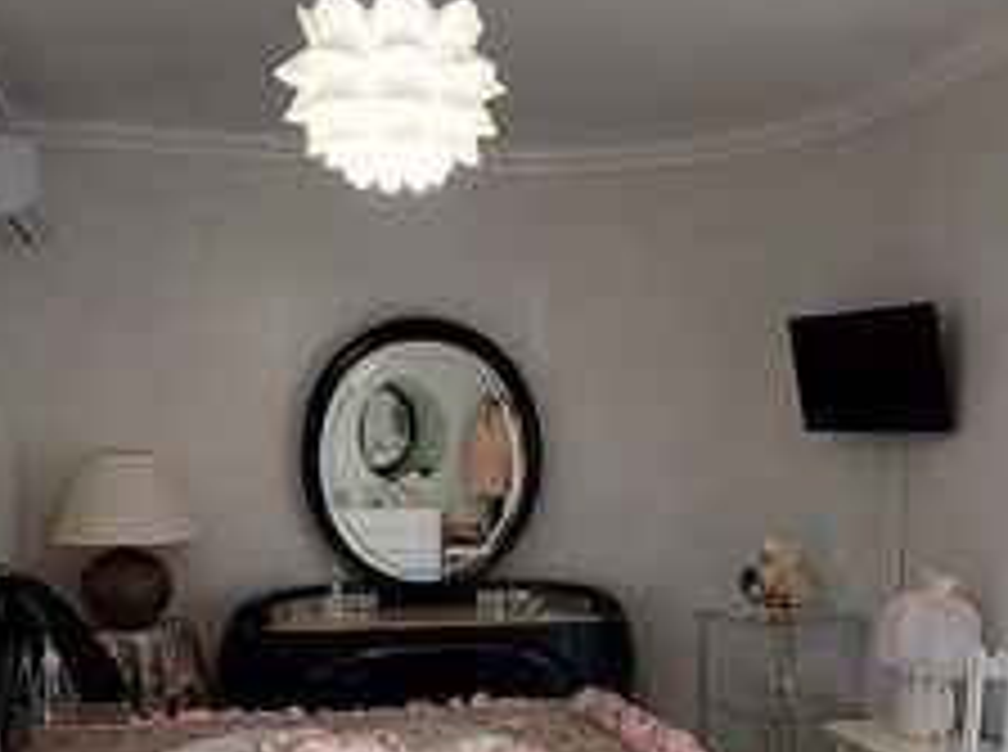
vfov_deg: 33.8
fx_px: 1191
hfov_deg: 45.8
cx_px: 551
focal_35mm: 41
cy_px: 621
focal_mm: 1.74
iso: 125
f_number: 2.2
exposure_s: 1/50
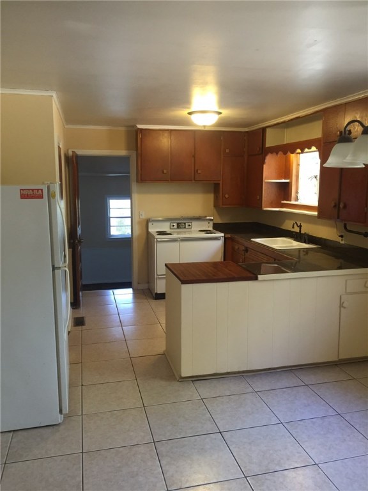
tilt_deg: -8.7
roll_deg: +0.3
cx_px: 184
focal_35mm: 29
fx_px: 411
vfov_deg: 61.7
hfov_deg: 48.2
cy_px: 246
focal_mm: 4.15
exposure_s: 1/30
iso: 125
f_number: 2.2
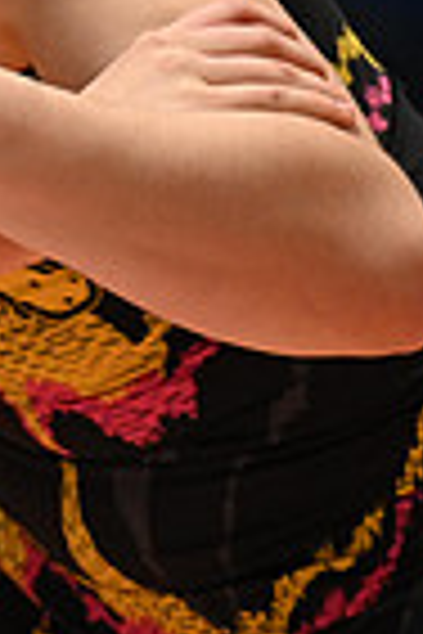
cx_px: -864
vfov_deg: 1.7
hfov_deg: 1.1
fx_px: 21695
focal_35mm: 1231
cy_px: -133
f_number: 2.8
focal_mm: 200
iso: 2000
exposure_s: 1/767
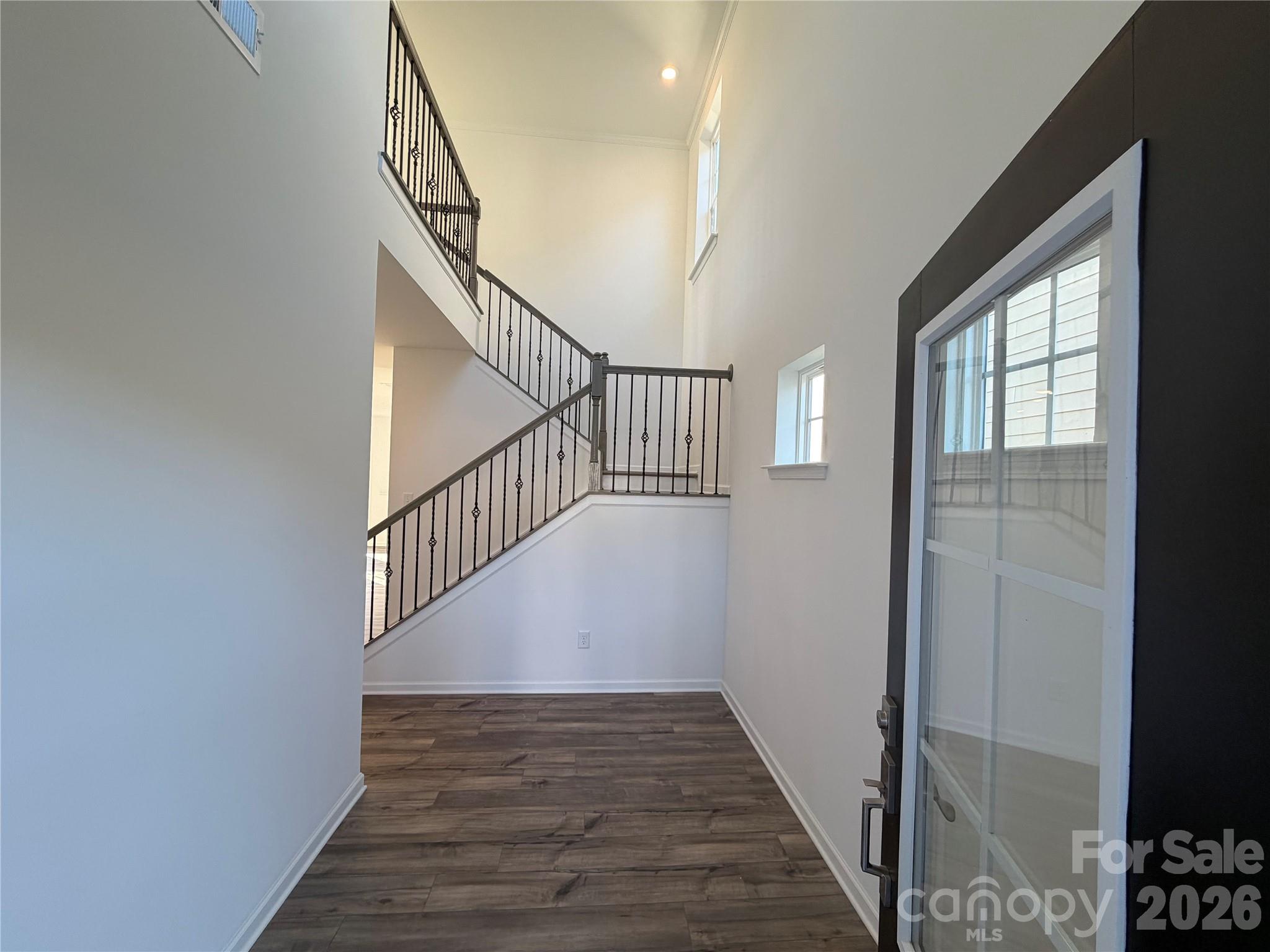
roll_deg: -1.4
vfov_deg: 85.7
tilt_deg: +0.7
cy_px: 476
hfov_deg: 102.1
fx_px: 514
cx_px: 635
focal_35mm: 14
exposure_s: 1/120
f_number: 2.2
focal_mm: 2.22
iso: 125
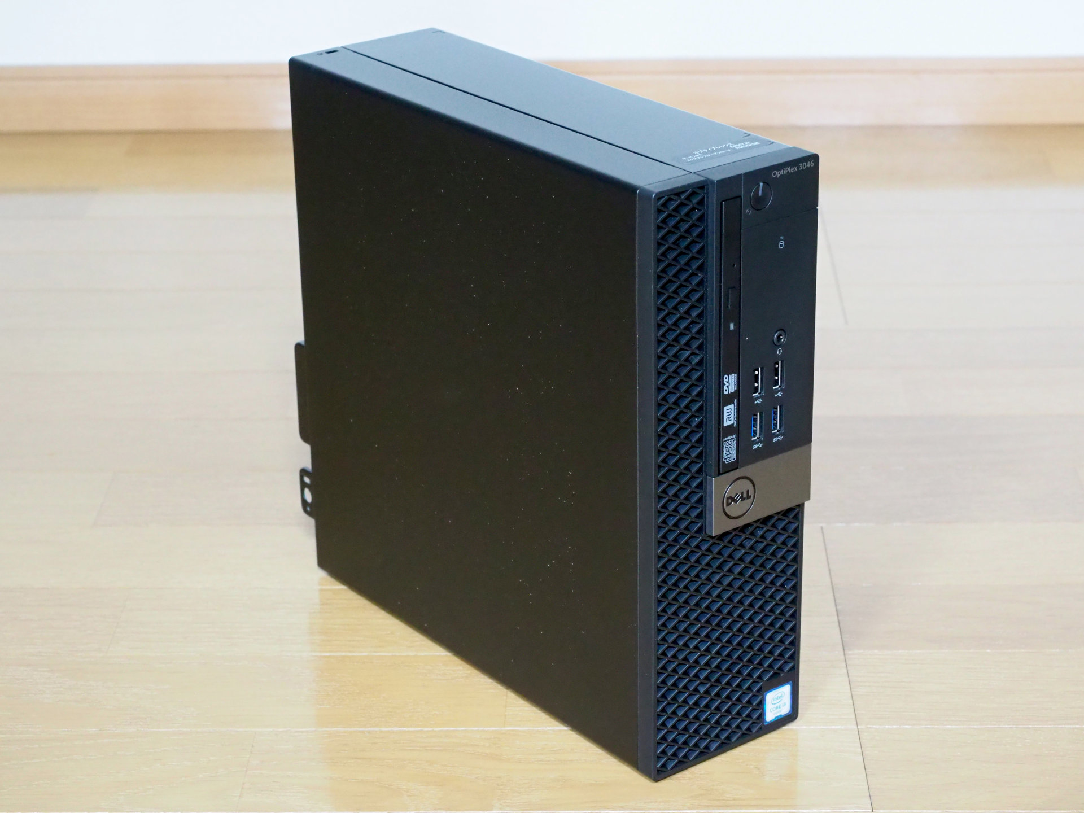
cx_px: 542
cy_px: 406
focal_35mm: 80
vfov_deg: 18.4
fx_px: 2505
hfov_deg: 24.4
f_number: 5.6
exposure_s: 1/80
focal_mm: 40
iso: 5000
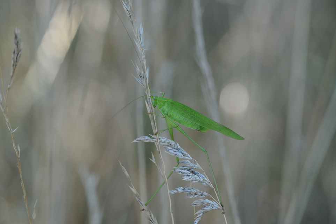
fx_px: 1468
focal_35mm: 158
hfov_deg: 13.1
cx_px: 168
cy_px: 112
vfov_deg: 8.7
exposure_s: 1/160
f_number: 9
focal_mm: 105
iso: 400
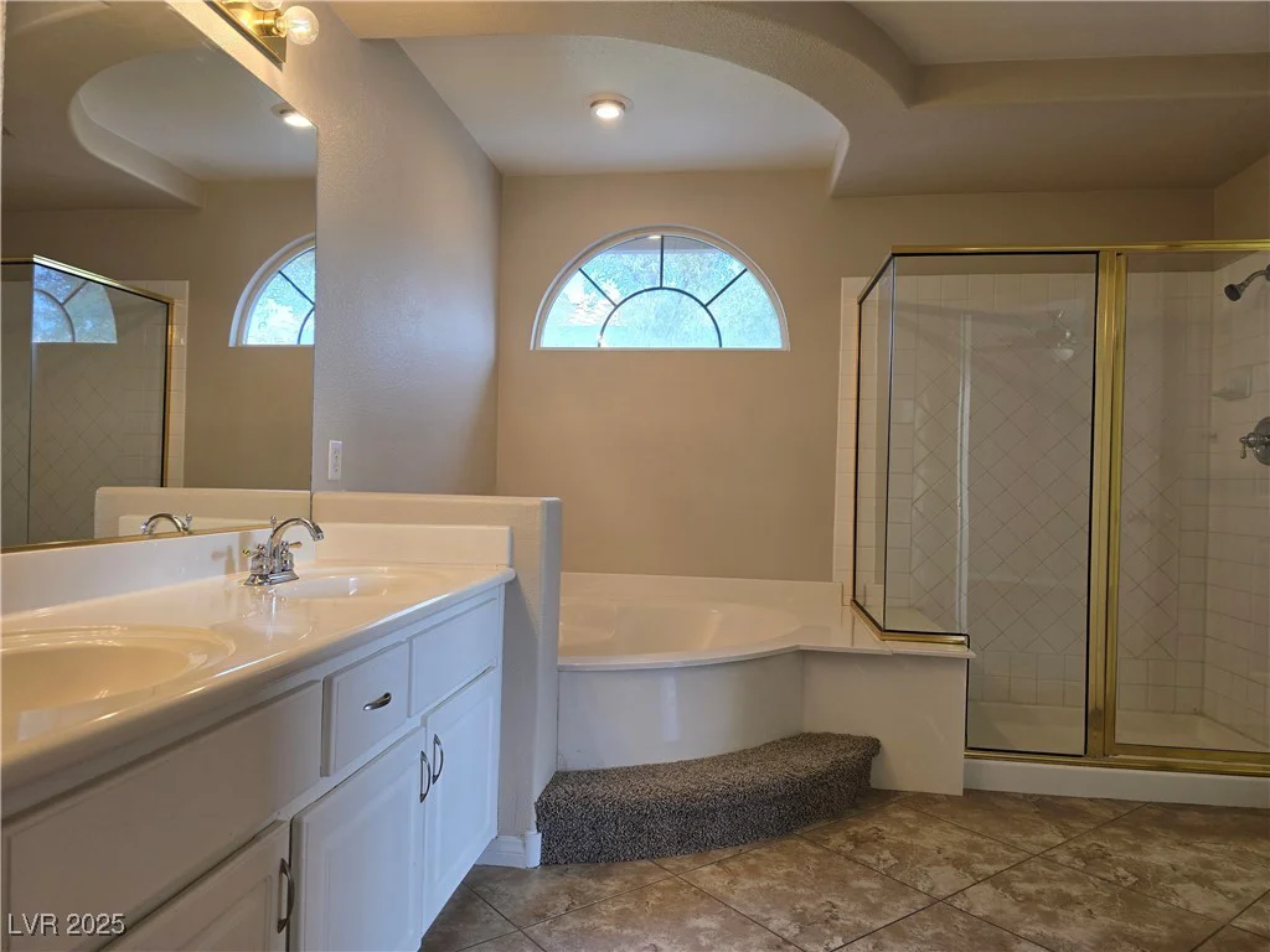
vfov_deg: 58.9
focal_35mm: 23
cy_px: 476
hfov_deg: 73.9
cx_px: 635
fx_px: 844
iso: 80
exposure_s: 1/120
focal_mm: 6.3
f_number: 1.7
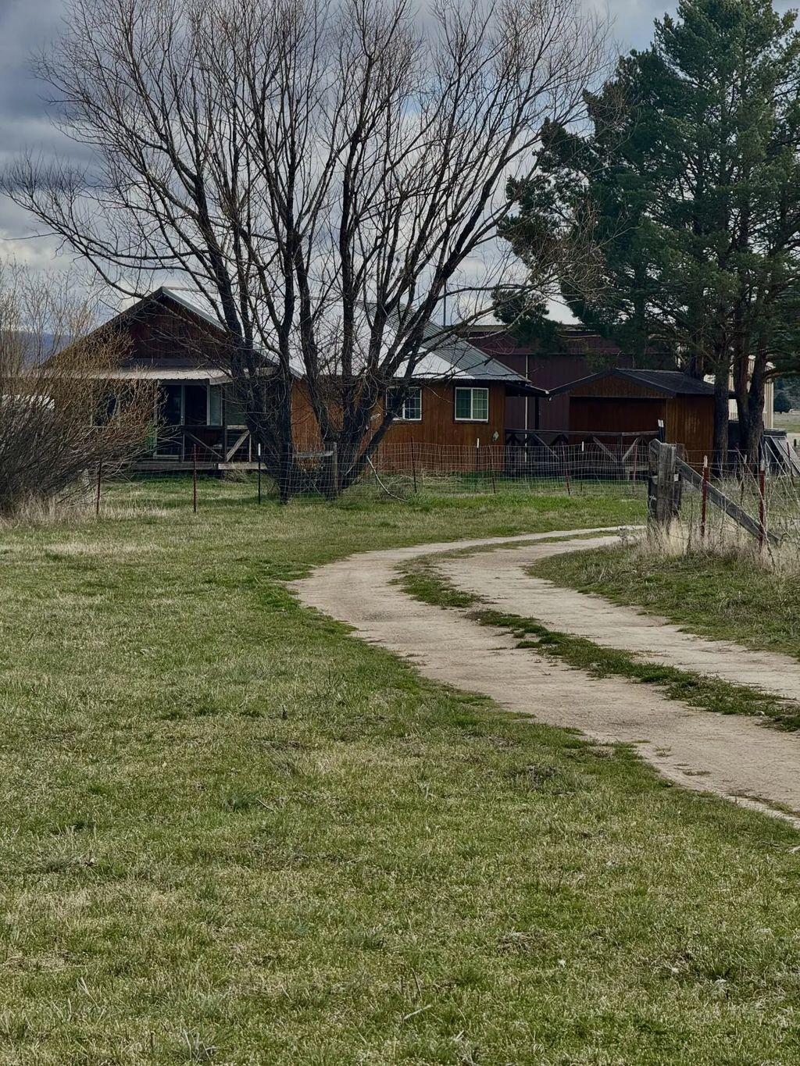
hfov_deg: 12.3
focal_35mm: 120
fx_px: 3697
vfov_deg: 16.4
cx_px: 400
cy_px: 533
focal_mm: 15.66
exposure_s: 1/1342
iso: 50
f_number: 2.8
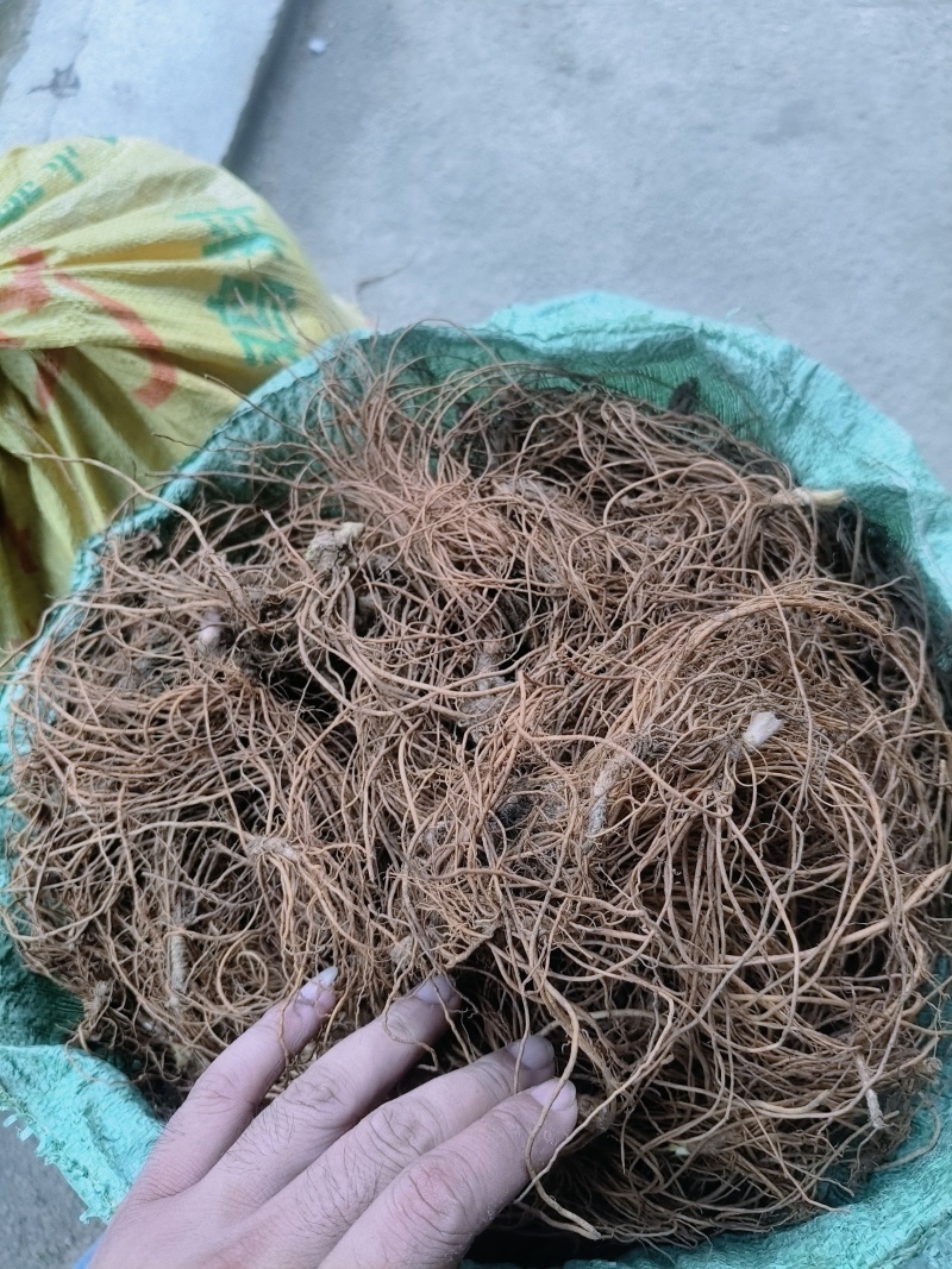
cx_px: 476
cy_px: 634
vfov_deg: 67.3
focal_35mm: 26
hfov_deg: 53.1
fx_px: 954
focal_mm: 4.84
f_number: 1.8
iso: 500
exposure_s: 1/150
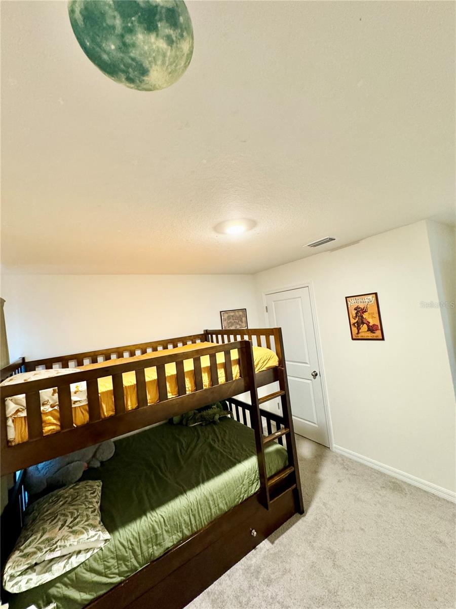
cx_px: 228
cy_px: 304
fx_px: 246
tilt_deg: +2.3
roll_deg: +5.7
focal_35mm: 14
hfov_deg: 85.7
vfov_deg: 102.1
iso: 640
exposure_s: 1/60
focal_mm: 2.22
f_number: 2.2
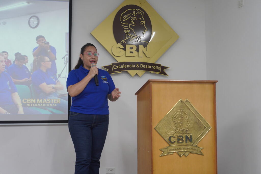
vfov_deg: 27.0
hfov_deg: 39.6
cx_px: 130
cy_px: 87
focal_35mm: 50
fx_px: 363
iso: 800
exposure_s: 1/160
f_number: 4
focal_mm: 50
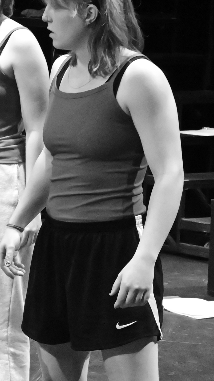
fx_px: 1976
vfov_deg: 11.0
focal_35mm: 196
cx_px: -414
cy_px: 189
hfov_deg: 5.8
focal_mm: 50
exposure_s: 1/125
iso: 14400
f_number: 9
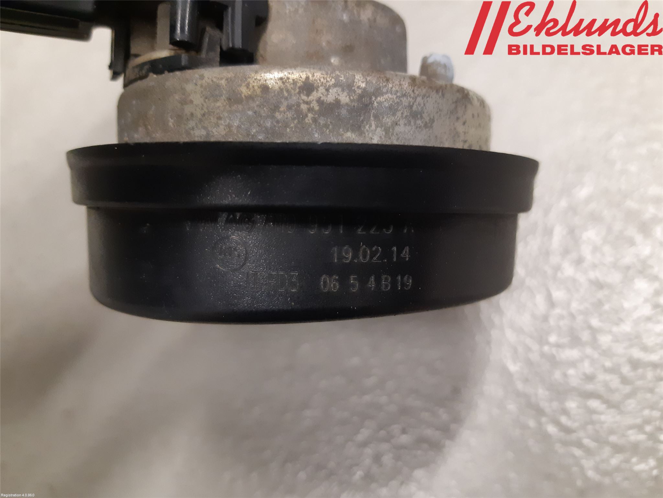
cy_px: 249
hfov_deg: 67.3
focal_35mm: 26
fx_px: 498
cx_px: 332
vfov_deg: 53.1
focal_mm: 3.93
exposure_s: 1/50
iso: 250
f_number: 1.7
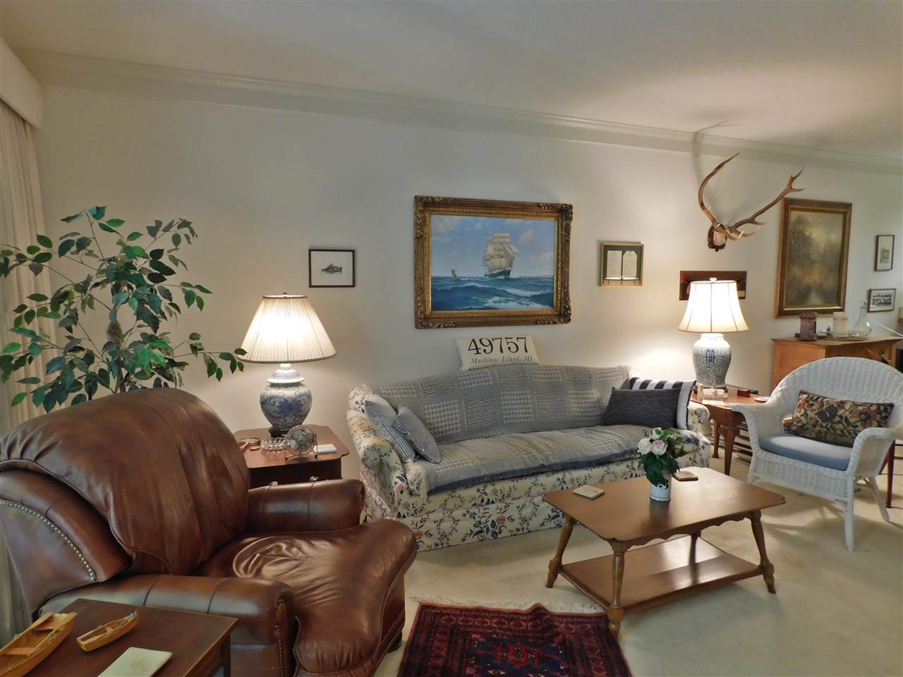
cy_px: 338
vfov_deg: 58.9
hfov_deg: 73.9
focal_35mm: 23
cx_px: 452
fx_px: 600
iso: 400
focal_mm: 4
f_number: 3
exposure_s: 1/25
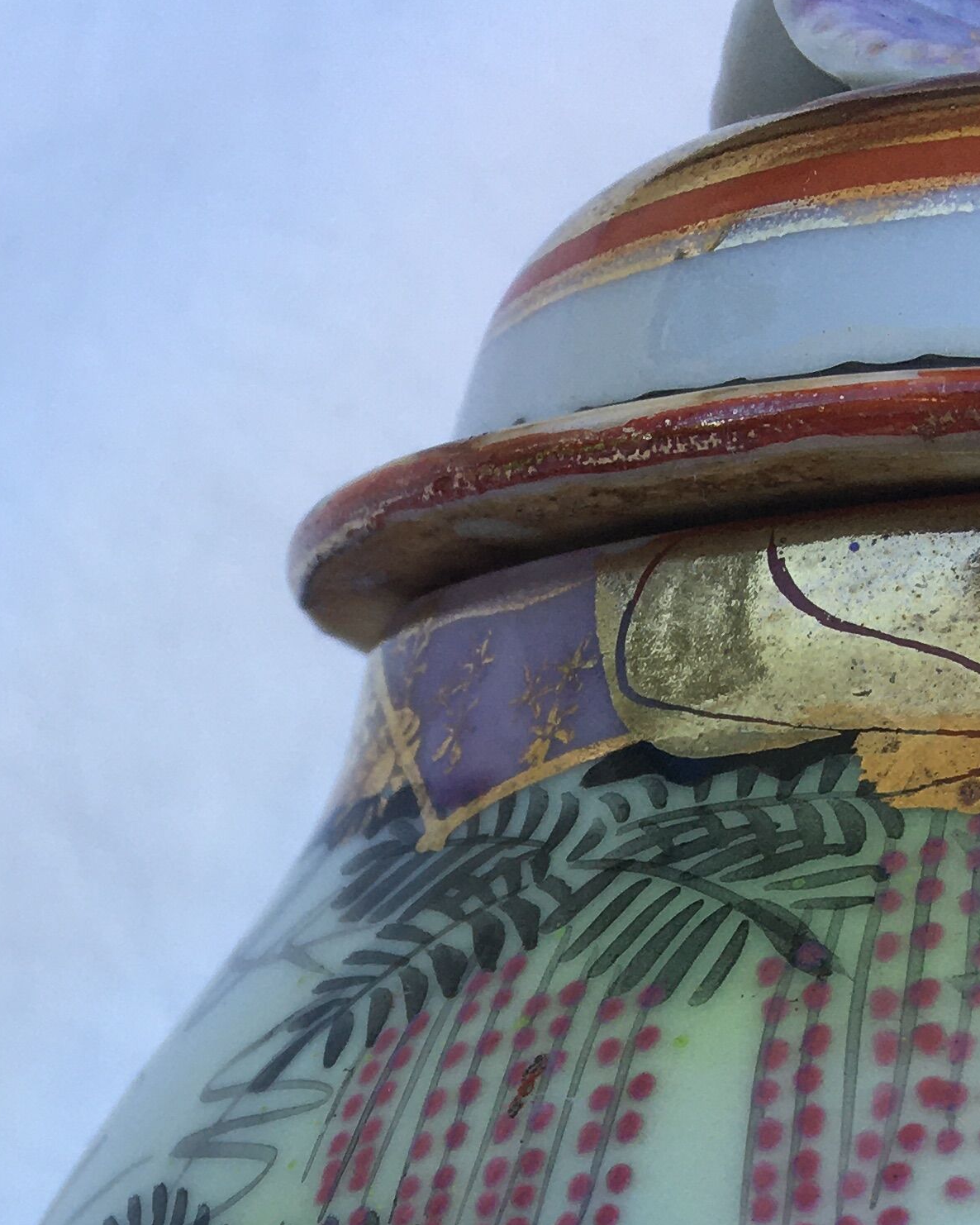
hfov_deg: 19.5
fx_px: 2791
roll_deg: -2.4
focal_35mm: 77
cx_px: 52
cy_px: 1650
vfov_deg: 21.9
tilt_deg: -6.1
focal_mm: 4.15
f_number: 2.2
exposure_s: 1/200
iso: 25
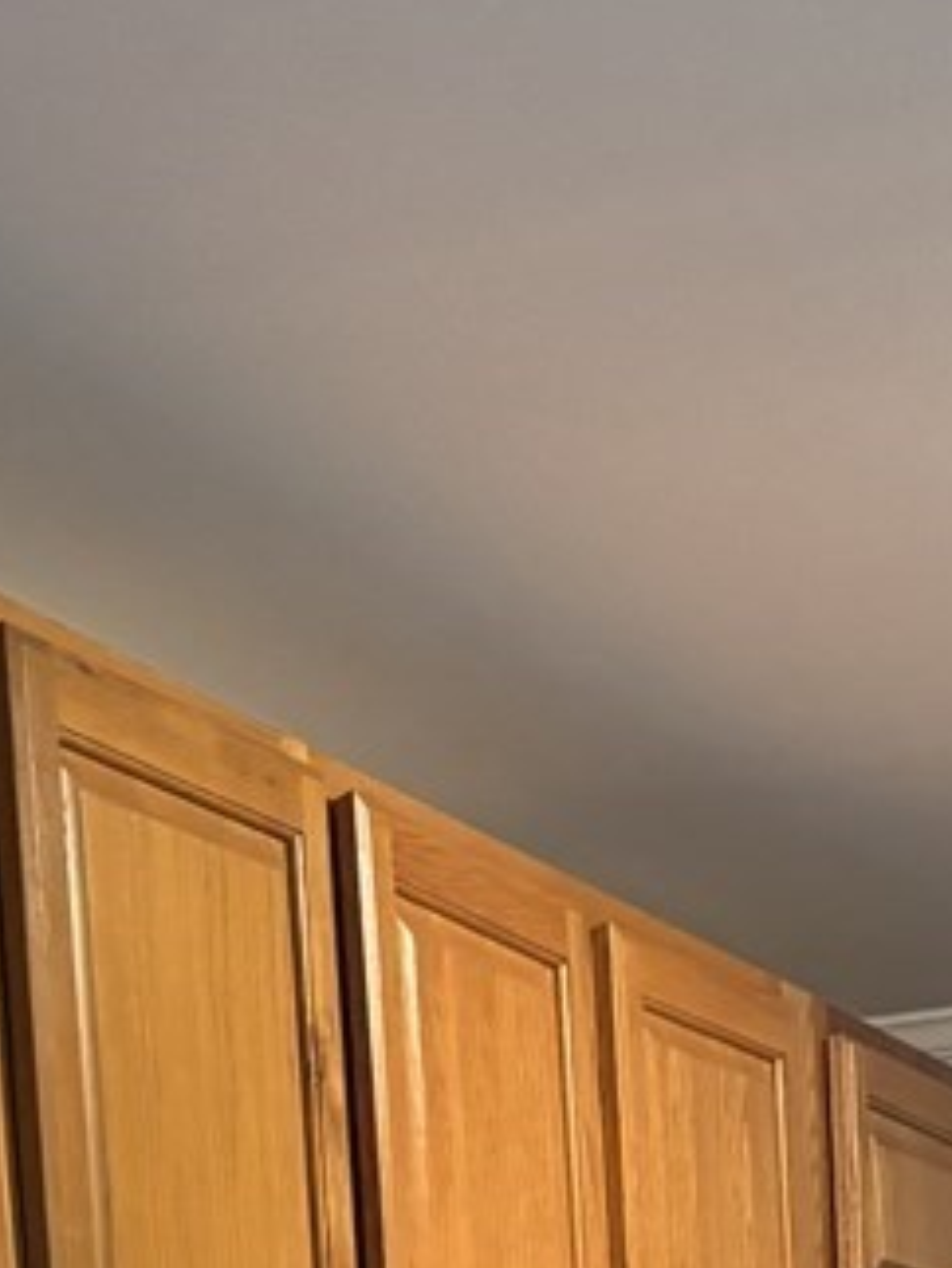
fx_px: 4541
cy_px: 2571
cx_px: 602
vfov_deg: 13.5
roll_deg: +2.7
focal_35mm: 124
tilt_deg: -9.4
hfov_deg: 12.0
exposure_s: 1/60
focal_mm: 5.96
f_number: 1.6
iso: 400
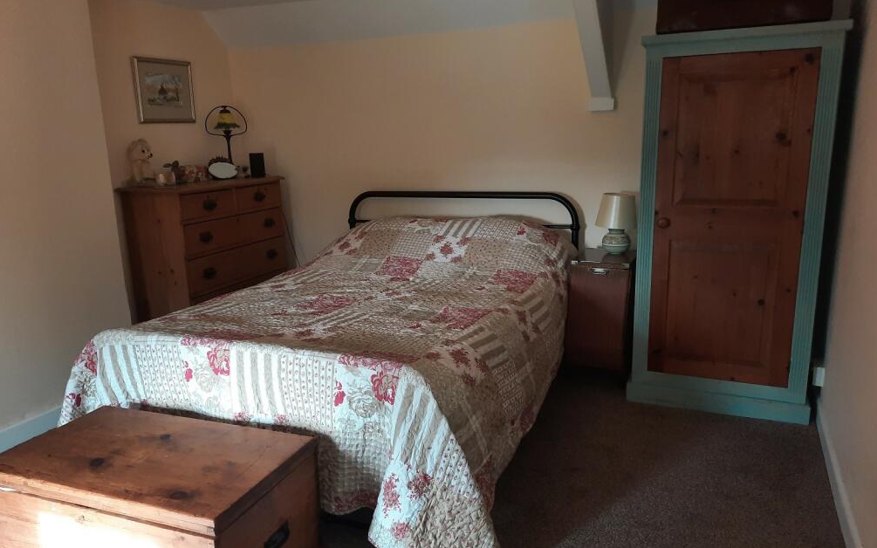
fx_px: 645
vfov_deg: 46.0
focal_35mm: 27
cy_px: 277
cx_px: 432
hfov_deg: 68.4
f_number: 2
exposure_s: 1/50
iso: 200
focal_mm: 4.6
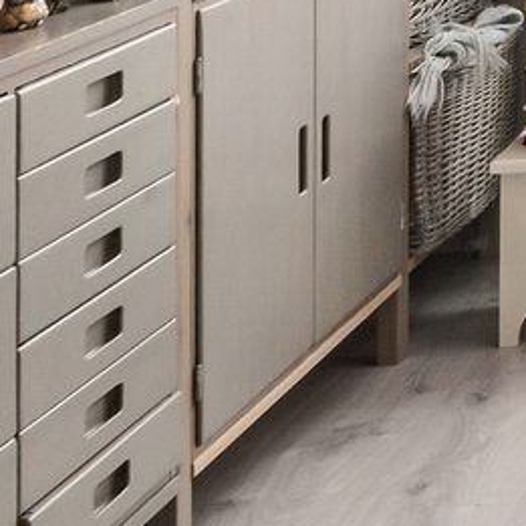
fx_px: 2149
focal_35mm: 125
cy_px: -335
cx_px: 1757
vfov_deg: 13.0
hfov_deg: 9.5
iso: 250
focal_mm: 16
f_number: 11
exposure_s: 1/320
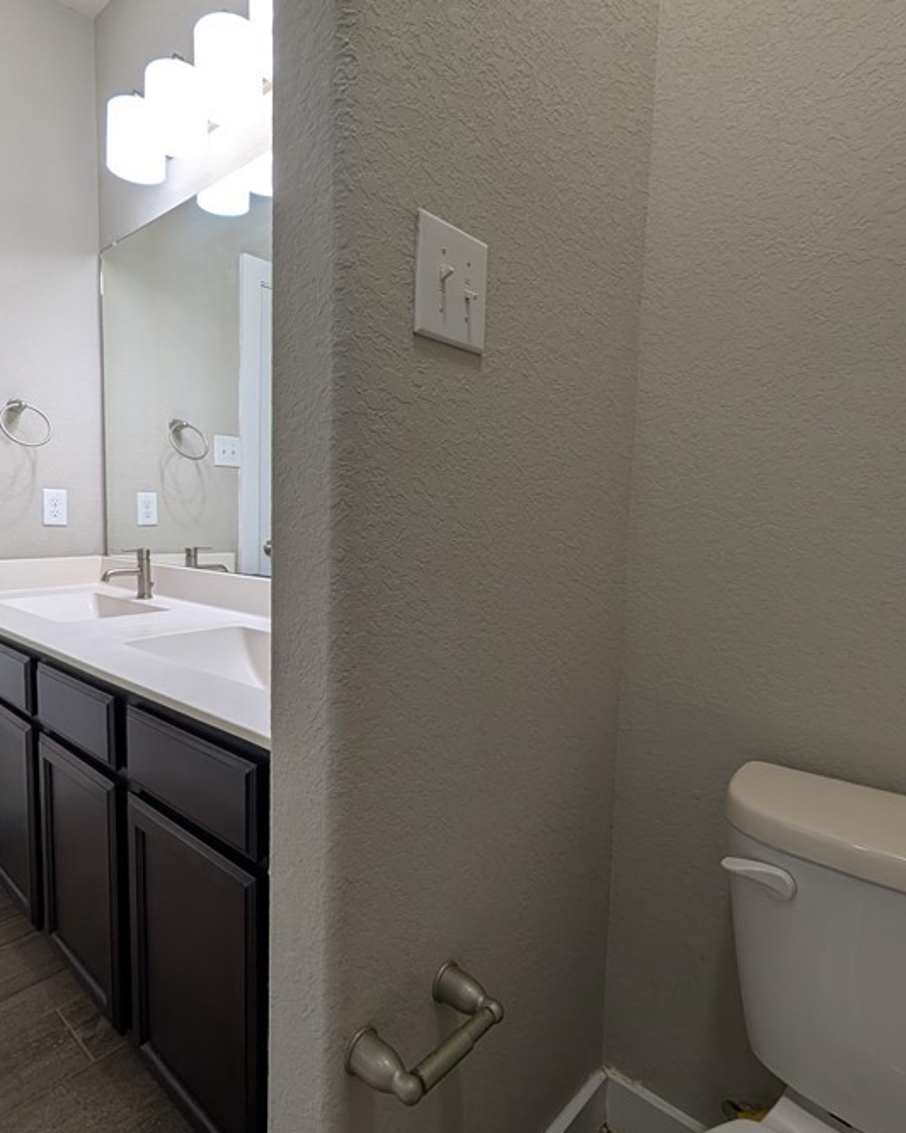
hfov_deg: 73.1
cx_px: 365
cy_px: 570
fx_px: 603
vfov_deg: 86.4
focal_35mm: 18
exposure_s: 1/70.2
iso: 52
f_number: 1.7
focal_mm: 2.02
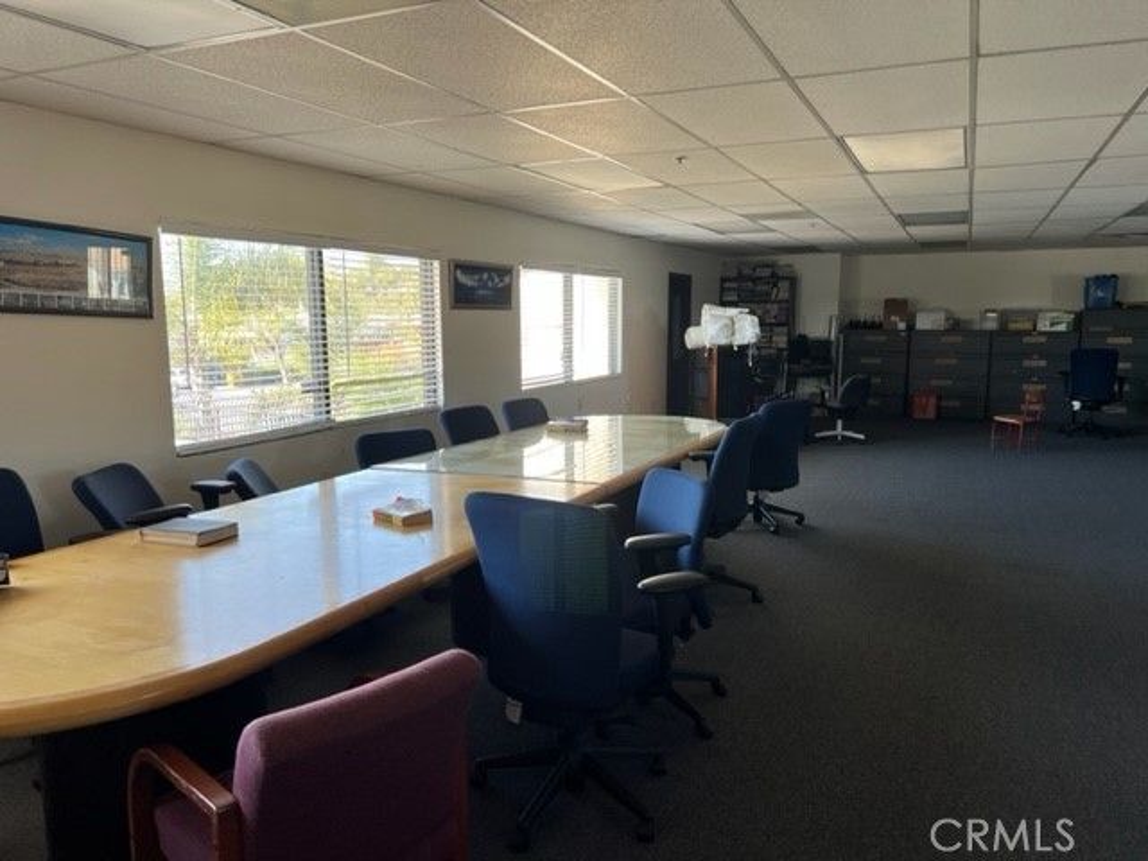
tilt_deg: -8.2
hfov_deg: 67.3
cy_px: 430
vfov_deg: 53.1
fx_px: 862
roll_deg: -0.6
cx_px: 574
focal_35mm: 26
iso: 64
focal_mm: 5.7
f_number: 1.5
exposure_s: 1/121
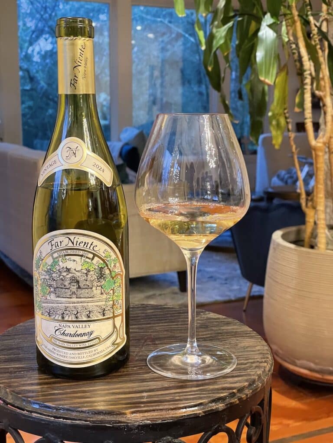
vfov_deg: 36.8
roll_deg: -0.4
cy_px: 222
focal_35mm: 52
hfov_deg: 28.0
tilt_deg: -9.6
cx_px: 166
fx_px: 667
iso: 640
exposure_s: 1/60
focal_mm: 6
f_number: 2
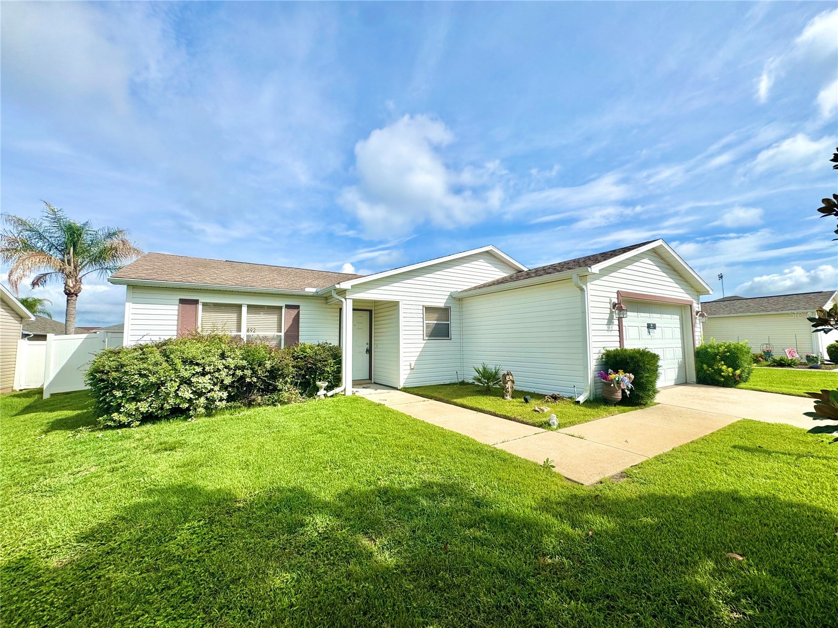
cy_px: 314
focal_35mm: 14
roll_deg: -1.1
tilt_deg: +5.5
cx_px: 419
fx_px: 339
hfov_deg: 102.1
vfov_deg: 85.7
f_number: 2.2
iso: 50
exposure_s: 1/4132
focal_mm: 2.22
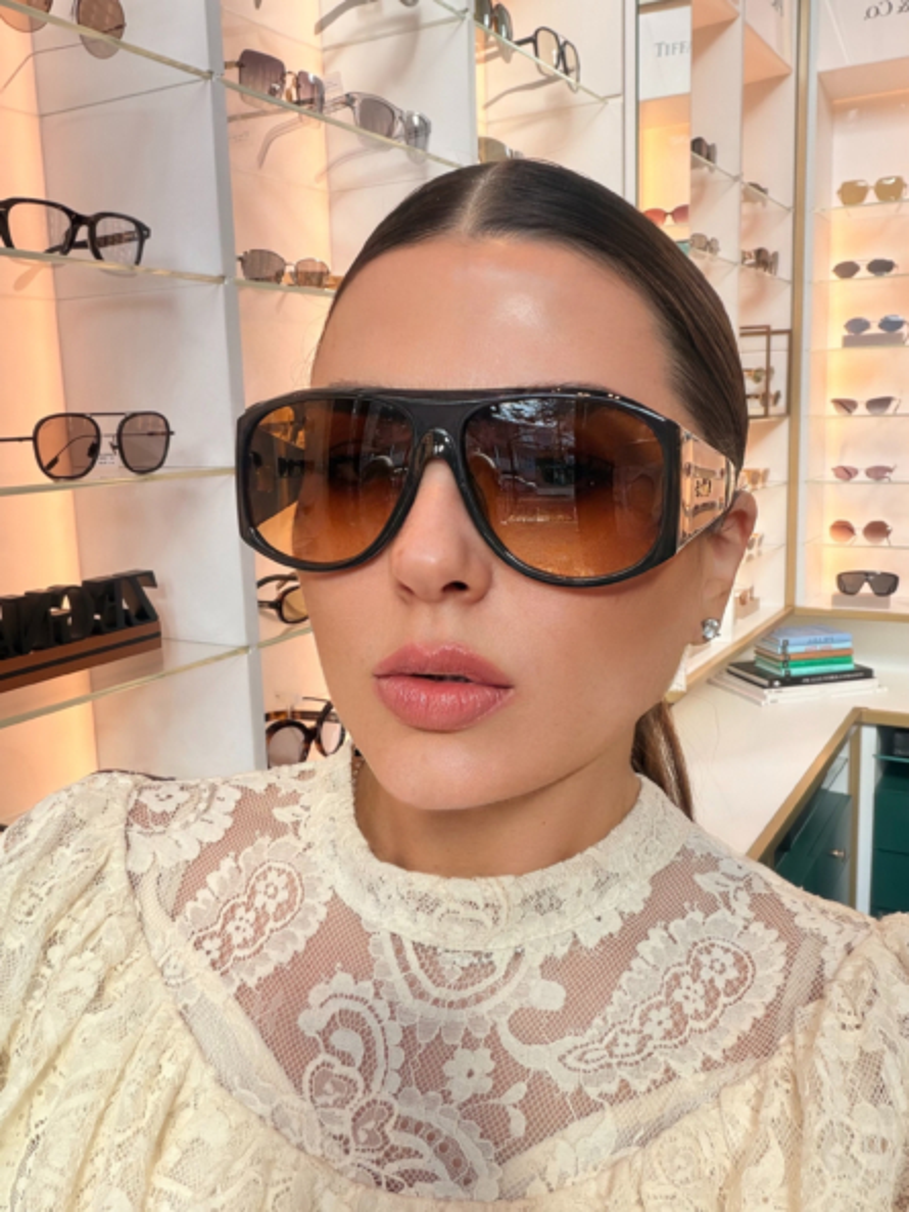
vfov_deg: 60.0
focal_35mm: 30
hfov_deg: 46.8
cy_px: 606
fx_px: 1050
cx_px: 454
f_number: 1.9
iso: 64
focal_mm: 2.71
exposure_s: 1/121
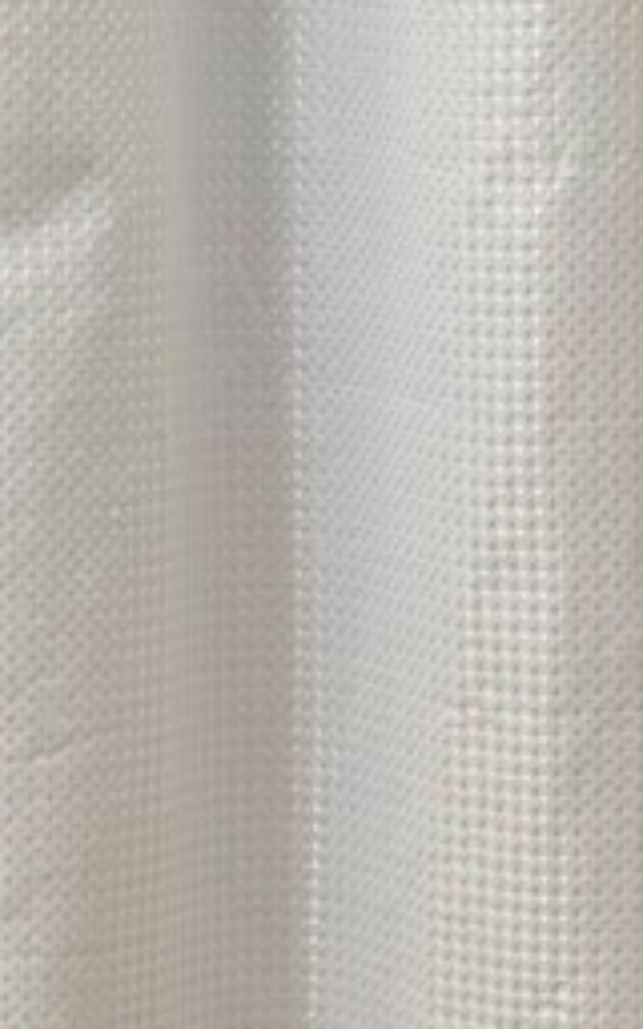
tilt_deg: -15.5
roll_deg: -0.2
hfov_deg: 8.2
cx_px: 169
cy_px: 1142
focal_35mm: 159
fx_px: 4458
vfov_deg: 12.9
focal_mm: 6.76
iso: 100
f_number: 1.78
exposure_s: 1/121
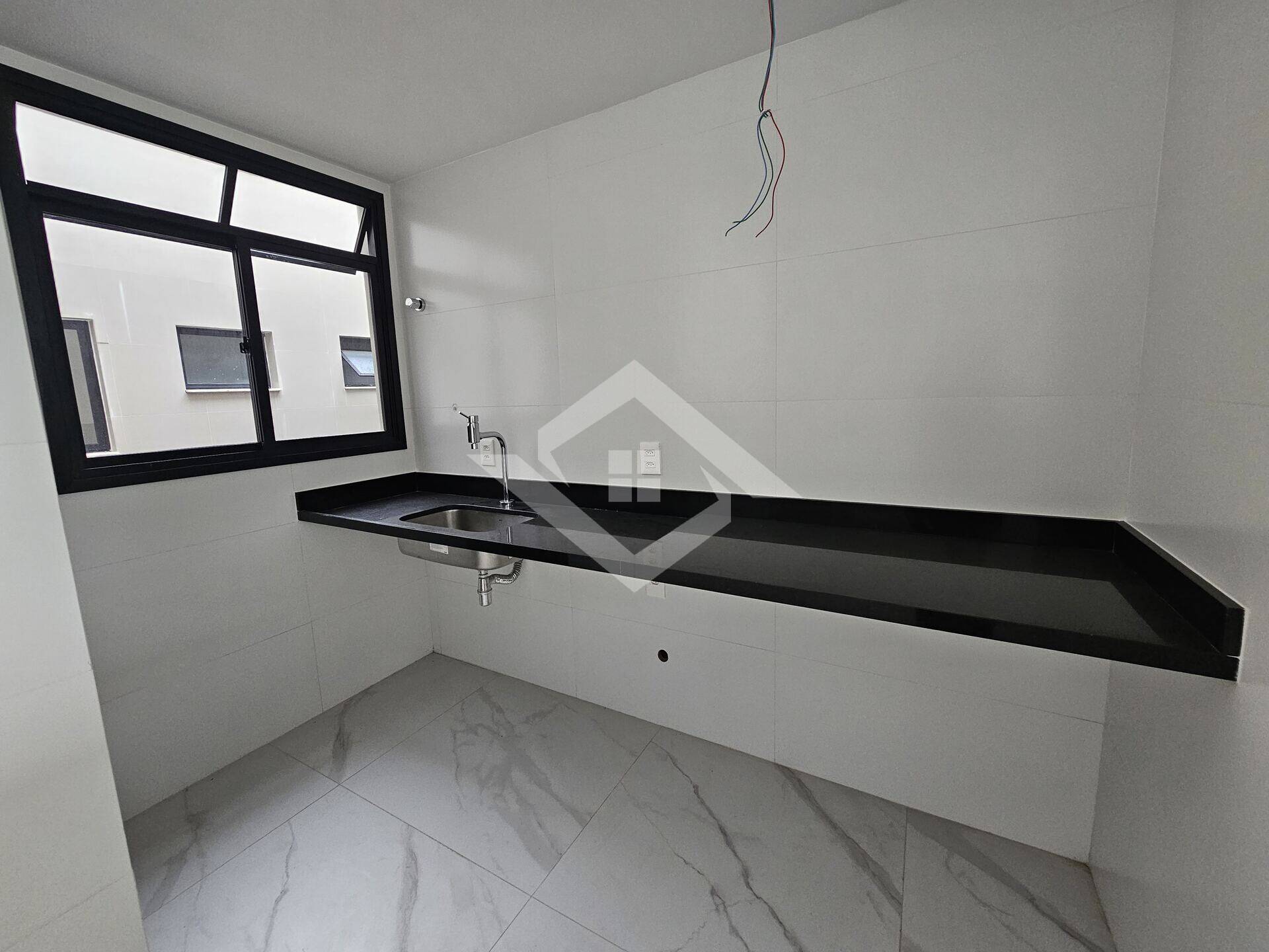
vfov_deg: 89.9
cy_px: 476
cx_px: 634
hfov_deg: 106.2
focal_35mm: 13
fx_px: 477
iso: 200
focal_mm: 2.2
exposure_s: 1/60
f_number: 2.2
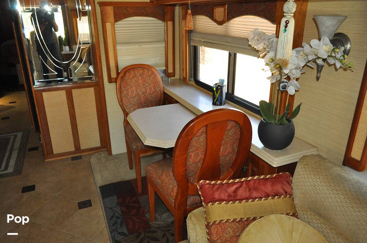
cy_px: 122
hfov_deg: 67.4
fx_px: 275
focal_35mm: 27
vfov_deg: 47.8
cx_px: 184
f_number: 3.5
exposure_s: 1/60
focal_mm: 18
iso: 800
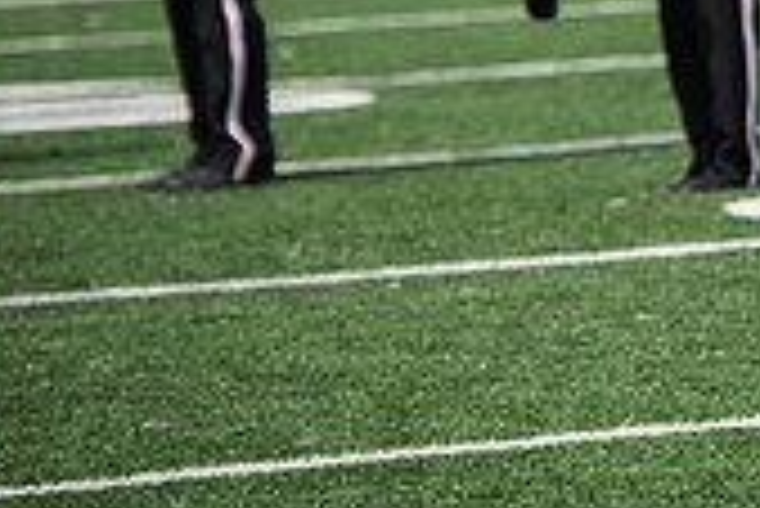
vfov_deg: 3.0
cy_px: -164
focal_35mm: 463
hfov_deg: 4.4
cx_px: 1241
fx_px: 9783
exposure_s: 1/1600
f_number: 4
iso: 160
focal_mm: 135
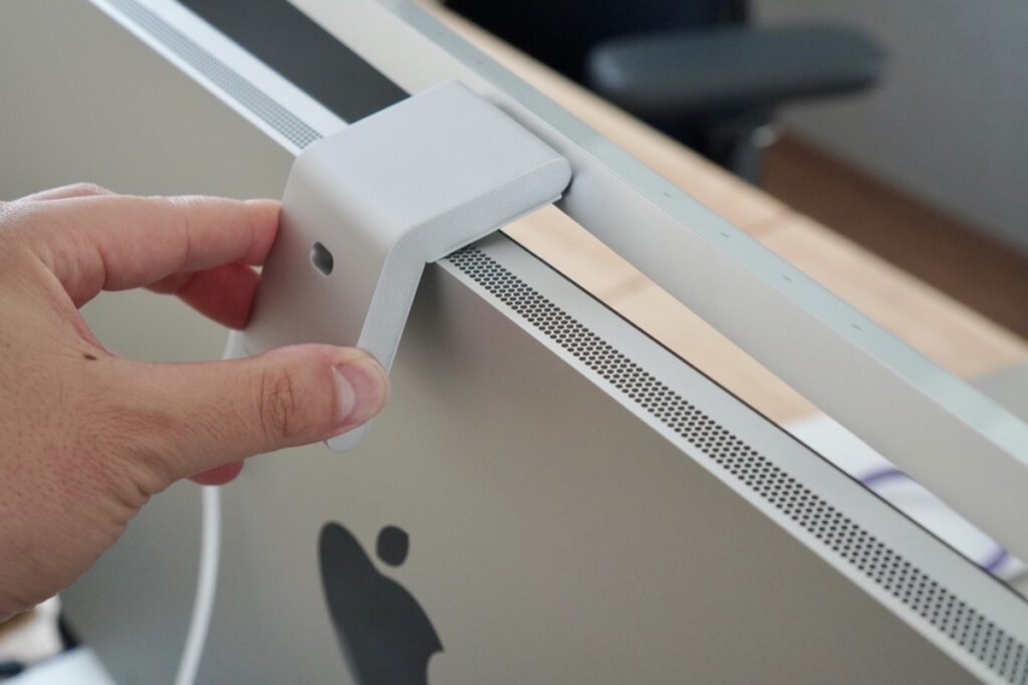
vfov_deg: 25.7
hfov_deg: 37.9
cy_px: 342
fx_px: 1499
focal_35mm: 52
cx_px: 514
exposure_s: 1/60
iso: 2000
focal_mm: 35
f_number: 5.6
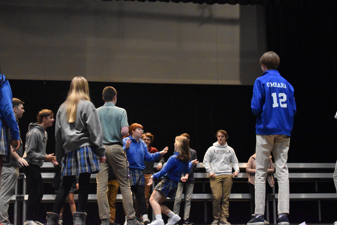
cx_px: 168
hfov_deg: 28.1
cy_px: 112
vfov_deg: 18.9
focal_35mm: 72
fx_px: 674
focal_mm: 48
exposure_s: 1/125
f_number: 5.3
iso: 11400
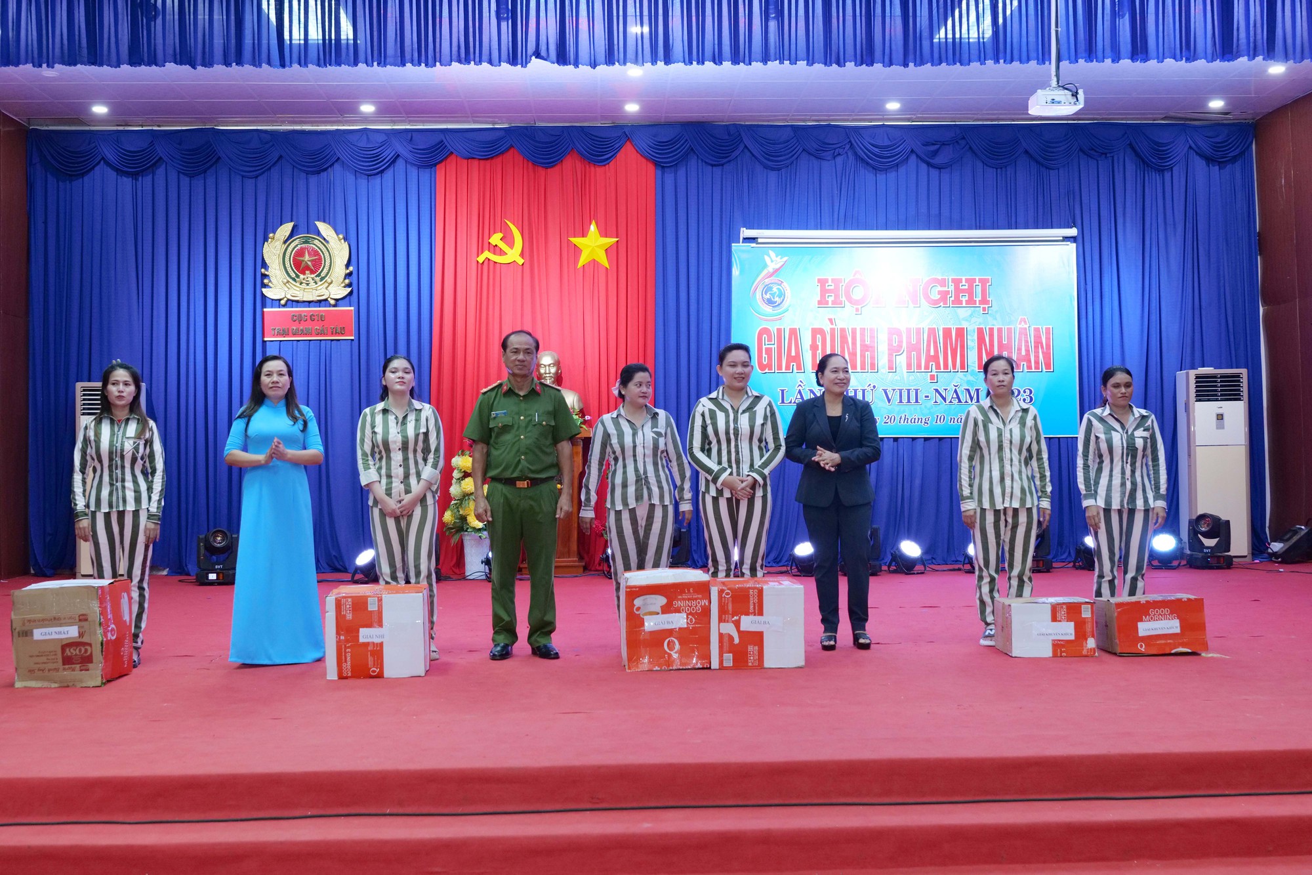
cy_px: 438
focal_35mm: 39
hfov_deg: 49.6
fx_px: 1421
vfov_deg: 34.2
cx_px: 656
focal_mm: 39
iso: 3200
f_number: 6.3
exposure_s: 1/80
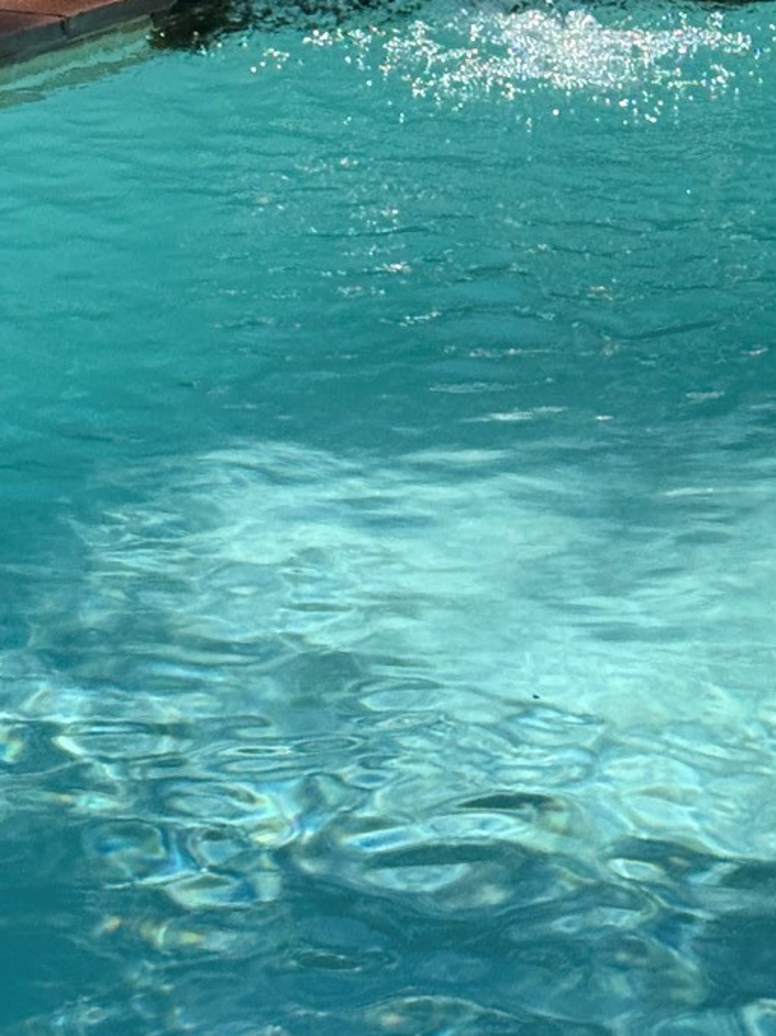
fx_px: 4305
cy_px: -152
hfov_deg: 10.3
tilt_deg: -13.7
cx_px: 620
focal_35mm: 144
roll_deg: +0.7
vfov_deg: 13.4
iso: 80
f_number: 1.78
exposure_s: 1/4098
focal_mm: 6.76
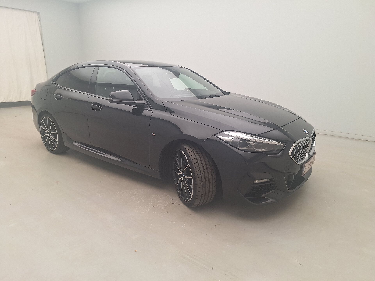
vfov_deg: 58.9
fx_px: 249
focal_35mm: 23
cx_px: 188
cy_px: 140
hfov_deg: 73.9
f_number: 1.8
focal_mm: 5.54
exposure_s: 1/100
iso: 50
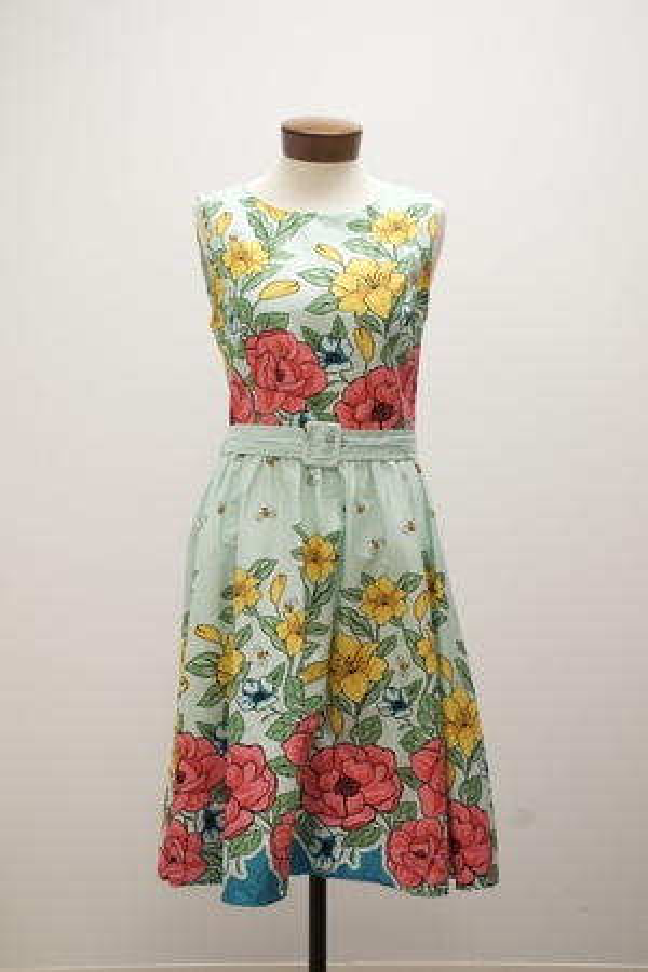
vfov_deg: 38.9
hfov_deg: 26.5
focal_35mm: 51
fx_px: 1377
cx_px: 324
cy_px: 486
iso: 1600
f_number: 6.3
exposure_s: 1/100
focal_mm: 34
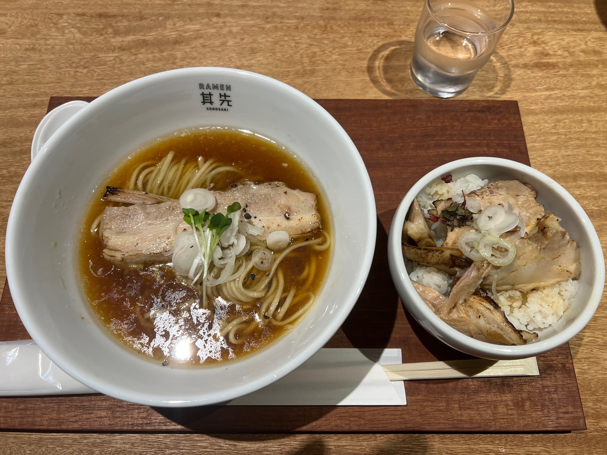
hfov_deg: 67.3
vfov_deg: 53.1
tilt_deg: -67.8
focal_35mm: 26
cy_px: 228
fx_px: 456
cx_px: 304
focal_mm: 5.7
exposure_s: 1/120
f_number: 1.5
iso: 80
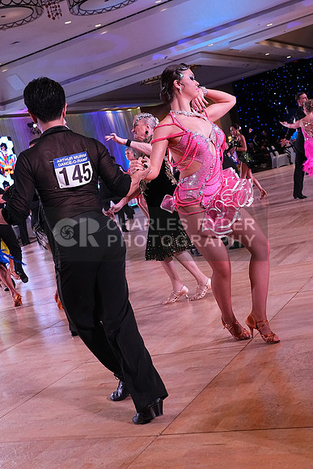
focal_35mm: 49
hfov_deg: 27.5
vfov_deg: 40.3
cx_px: 156
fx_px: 639
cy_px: 234
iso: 3200
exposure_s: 1/400
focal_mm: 33
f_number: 5.6
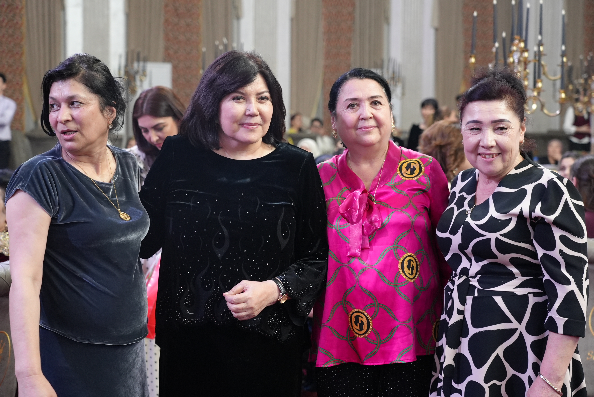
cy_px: 198
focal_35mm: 60
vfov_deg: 22.7
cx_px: 297
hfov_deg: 33.4
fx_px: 990
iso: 4000
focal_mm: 60
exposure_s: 1/160
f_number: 4
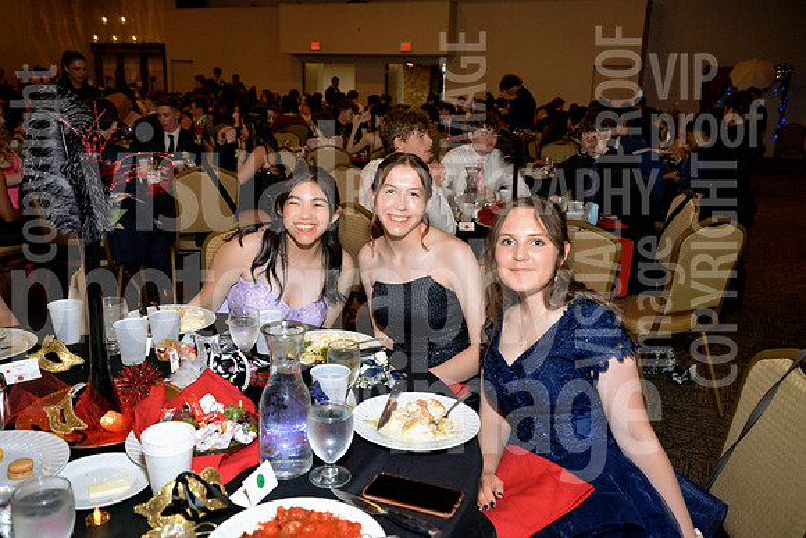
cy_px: 269
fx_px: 761
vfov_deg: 38.9
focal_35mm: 34
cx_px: 403
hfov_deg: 55.8
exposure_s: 1/125
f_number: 5.6
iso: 3200
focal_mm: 34
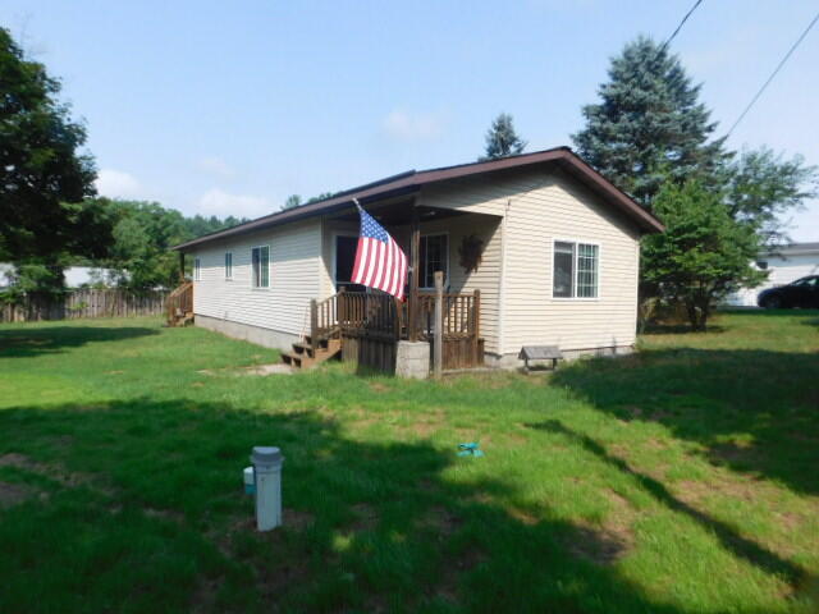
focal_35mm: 23
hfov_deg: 73.9
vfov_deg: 58.9
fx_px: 544
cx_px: 410
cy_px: 307
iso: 125
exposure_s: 1/1250
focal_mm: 4
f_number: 3
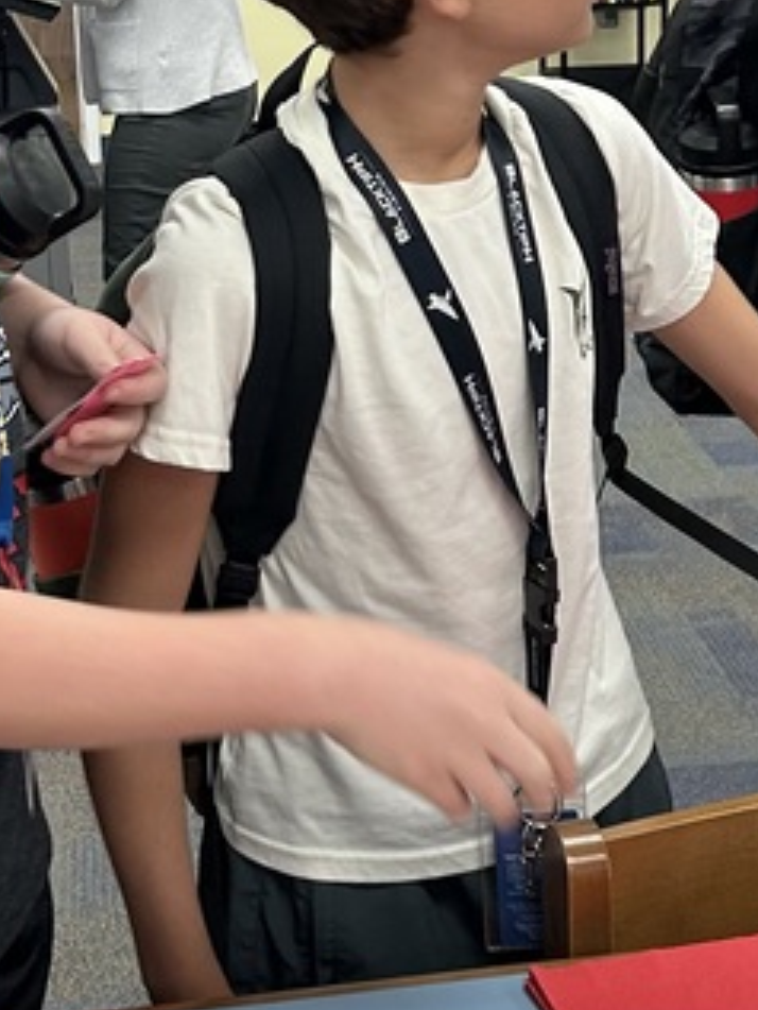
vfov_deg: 23.1
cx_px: 522
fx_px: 2451
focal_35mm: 84
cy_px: 284
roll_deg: +0.5
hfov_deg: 17.5
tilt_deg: -12.3
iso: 125
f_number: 1.5
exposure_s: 1/120
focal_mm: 5.7
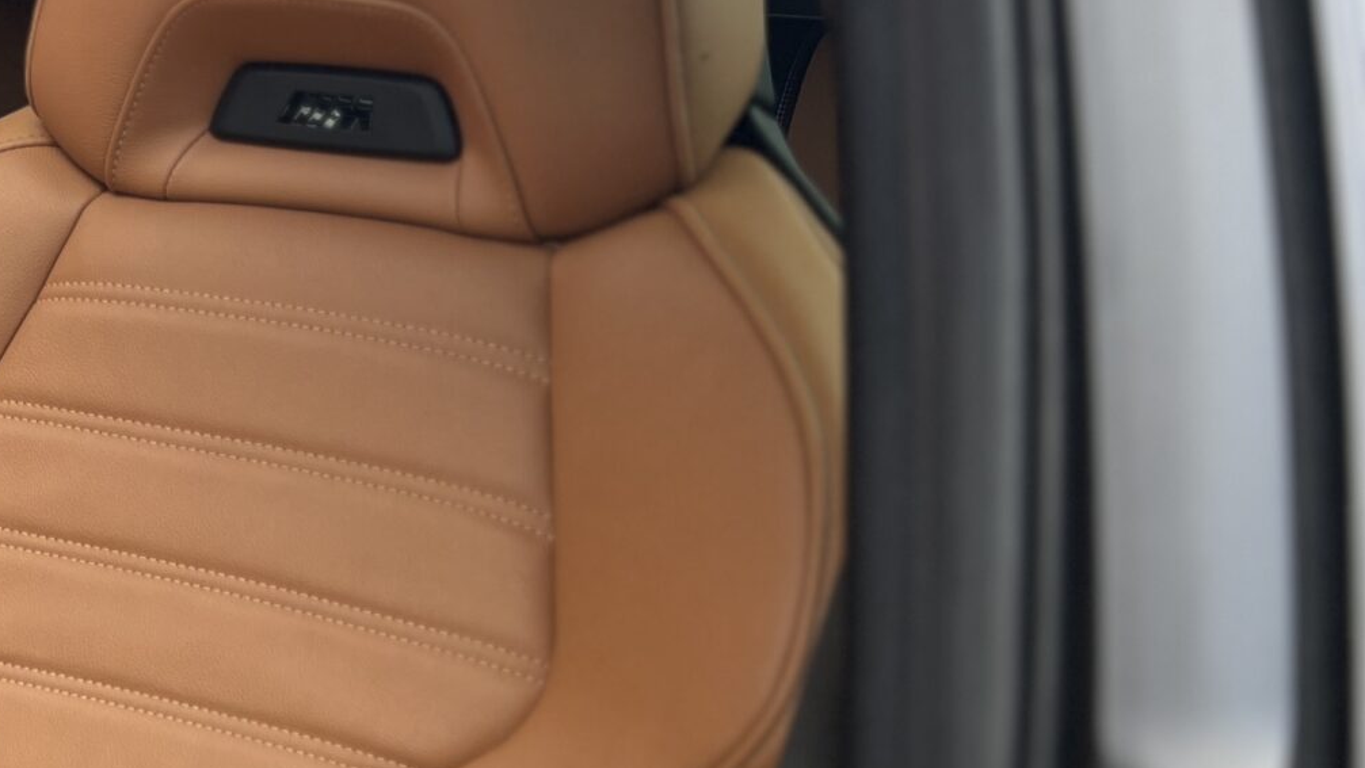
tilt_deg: -21.1
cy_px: 1036
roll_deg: +2.8
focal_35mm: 72
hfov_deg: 25.6
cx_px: -365
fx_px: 2607
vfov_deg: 15.8
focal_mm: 5.7
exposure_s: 1/253
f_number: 1.5
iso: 40
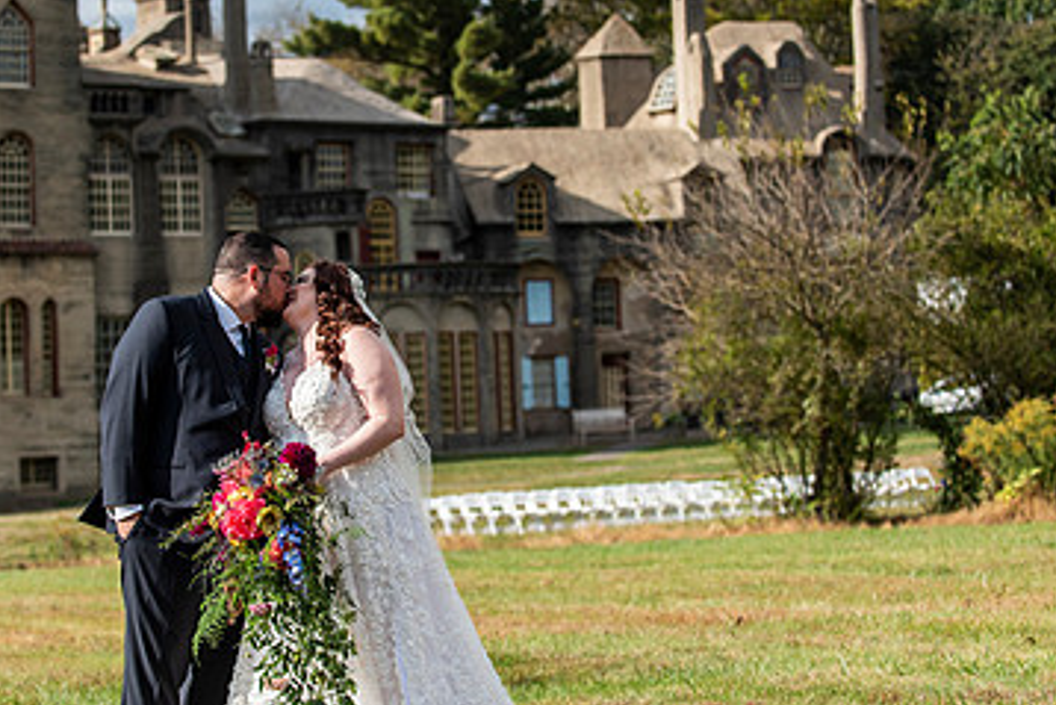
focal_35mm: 116
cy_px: 285
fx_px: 3404
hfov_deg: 17.6
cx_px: 430
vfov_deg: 11.8
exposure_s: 1/4000
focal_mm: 70
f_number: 3.5
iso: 320
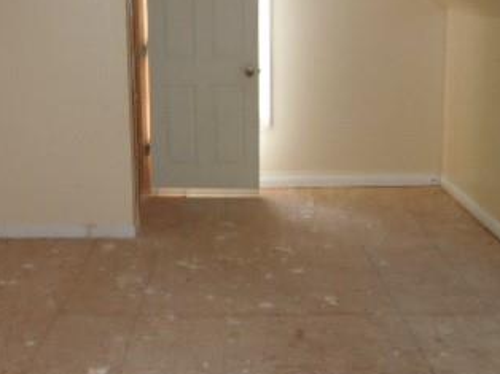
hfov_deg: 36.9
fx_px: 736
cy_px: 143
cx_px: 148
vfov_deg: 28.4
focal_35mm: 51
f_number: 3.3
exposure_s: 1/30
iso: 200
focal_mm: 4.5
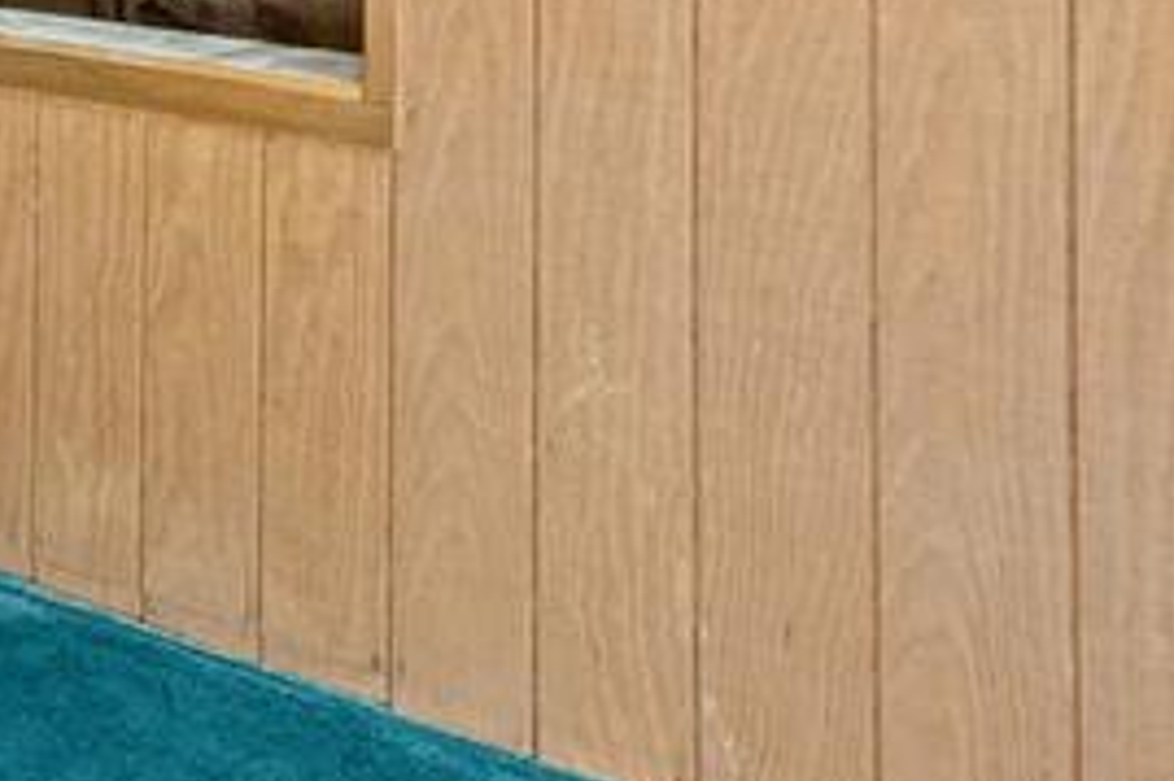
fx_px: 1988
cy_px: -144
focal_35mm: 61
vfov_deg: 20.8
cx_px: 231
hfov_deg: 32.0
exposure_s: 1/40
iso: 6400
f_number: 6.3
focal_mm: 16
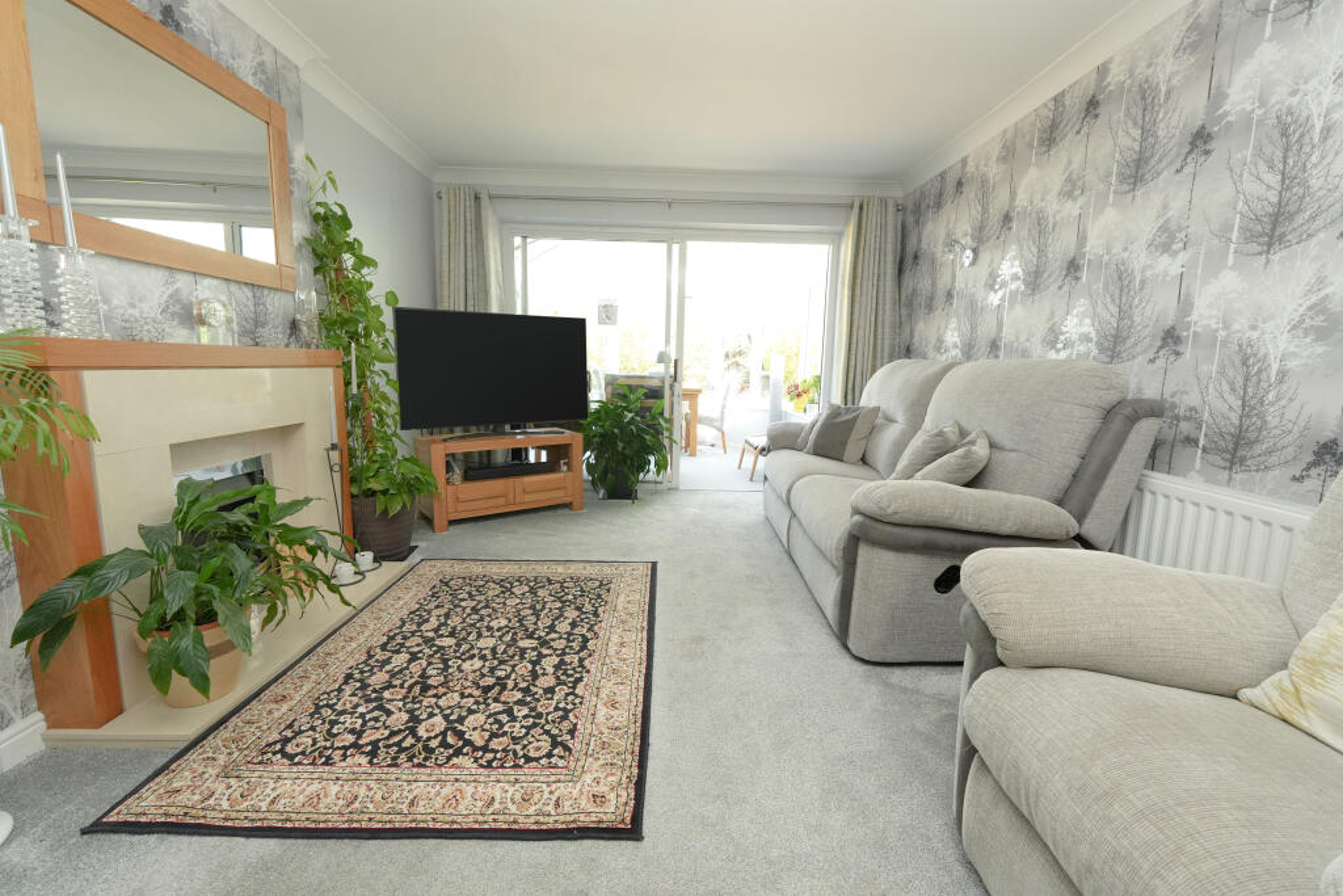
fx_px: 560
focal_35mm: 15
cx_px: 672
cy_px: 448
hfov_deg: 100.4
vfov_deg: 77.3
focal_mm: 10
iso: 1000
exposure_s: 1/160
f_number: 4
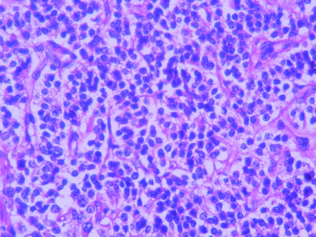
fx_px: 812
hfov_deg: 22.0
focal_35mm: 89
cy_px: 118
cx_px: 158
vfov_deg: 16.6
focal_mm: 15.9
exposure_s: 1/60
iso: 320
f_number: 5.6
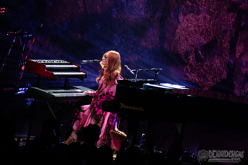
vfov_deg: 4.2
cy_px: 41
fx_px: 2274
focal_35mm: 330
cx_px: 159
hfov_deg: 6.2
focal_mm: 200
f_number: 3.2
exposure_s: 1/320
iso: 2000
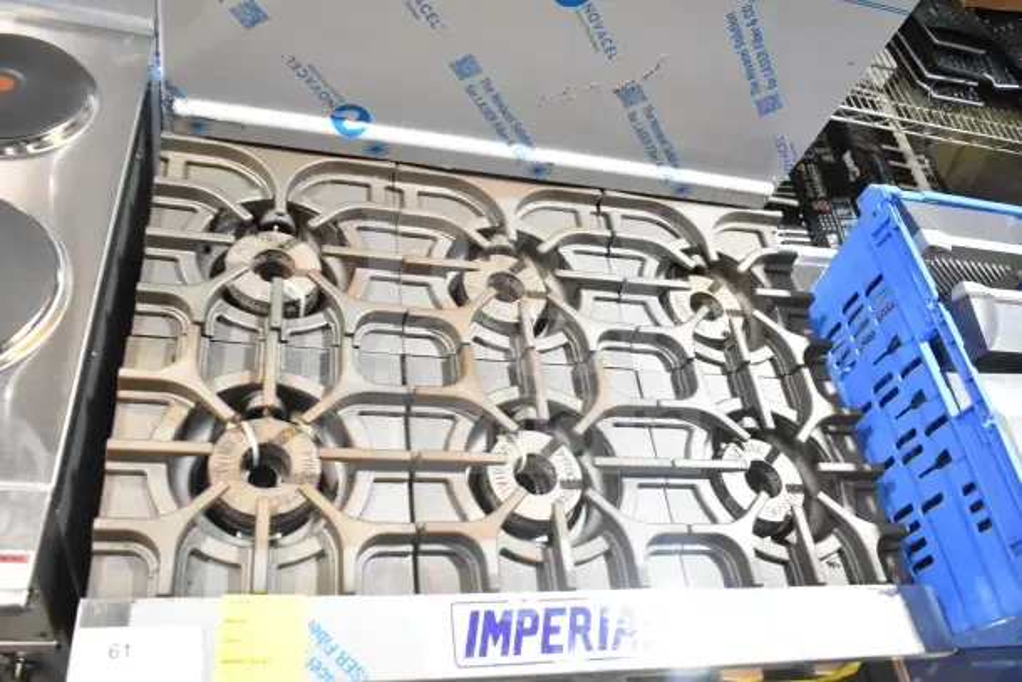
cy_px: 341
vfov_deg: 43.6
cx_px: 511
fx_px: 852
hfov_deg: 61.9
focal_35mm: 30
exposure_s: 1/60
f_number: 4
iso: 1600
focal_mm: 20
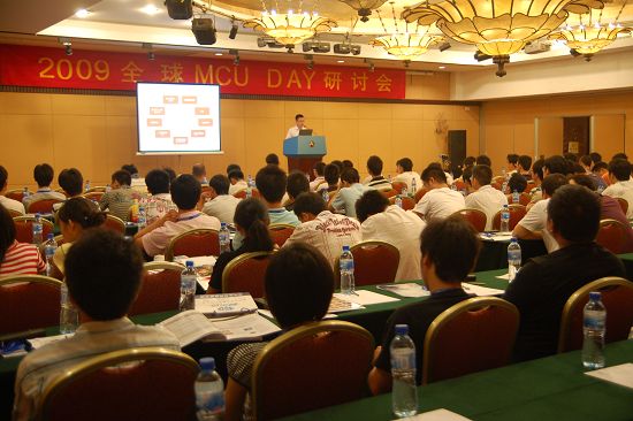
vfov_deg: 30.8
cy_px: 210
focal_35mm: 44
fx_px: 764
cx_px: 316
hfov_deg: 45.0
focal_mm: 29
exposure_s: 1/30
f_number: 2.8
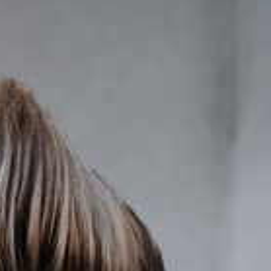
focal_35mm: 248
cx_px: -35
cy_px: 725
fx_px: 2197
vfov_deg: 6.6
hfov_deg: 7.0
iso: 400
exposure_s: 1/320
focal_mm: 36
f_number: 3.5
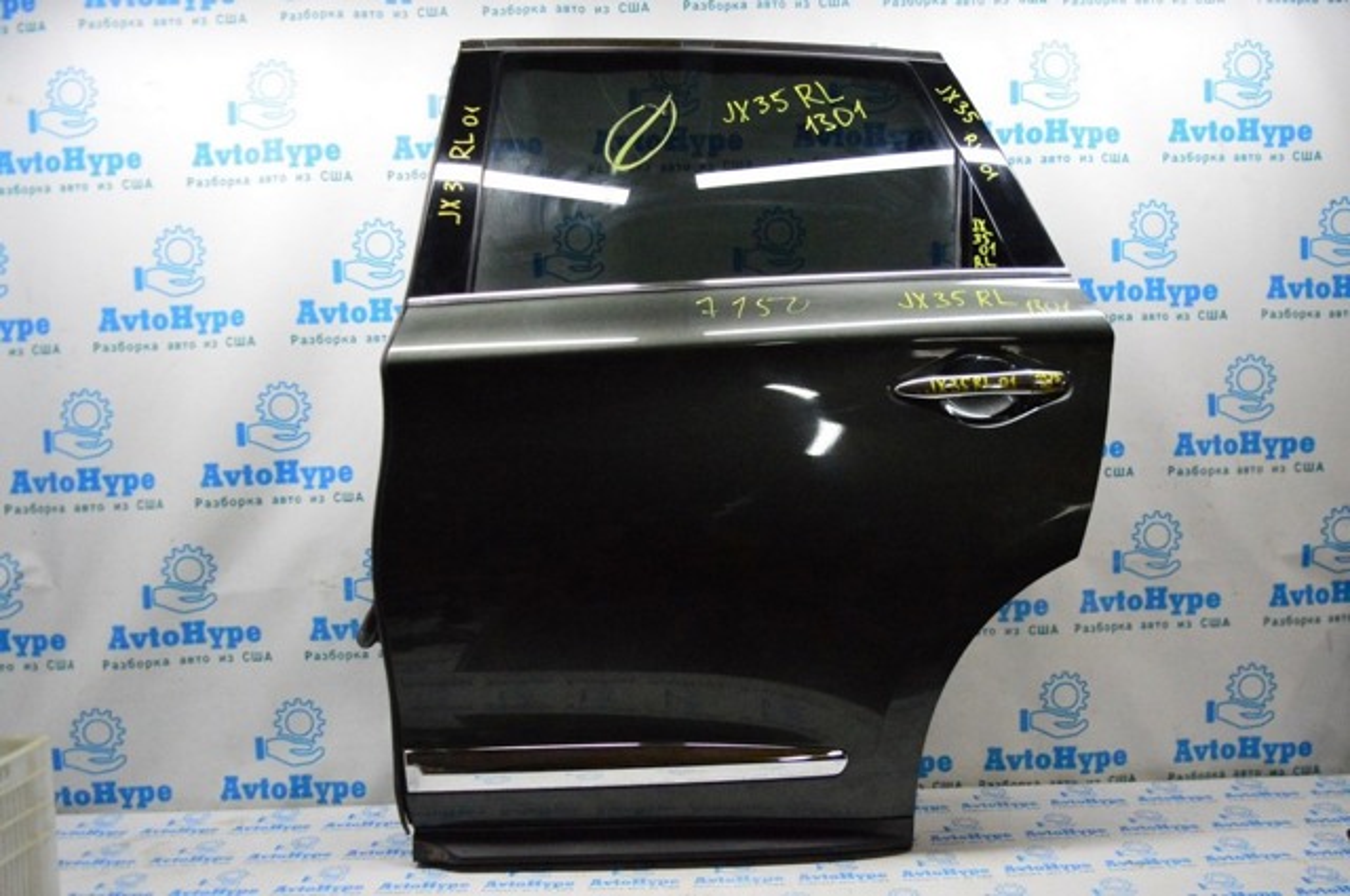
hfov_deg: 59.6
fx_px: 1180
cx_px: 675
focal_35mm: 32
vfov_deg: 41.6
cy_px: 448
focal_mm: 21
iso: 6400
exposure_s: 1/800
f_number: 3.8
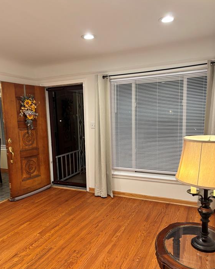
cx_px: 104
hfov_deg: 51.5
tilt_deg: -9.3
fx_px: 223
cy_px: 146
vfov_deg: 62.1
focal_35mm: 28
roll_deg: +0.8
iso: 125
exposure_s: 1/60
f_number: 1.6
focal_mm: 5.96
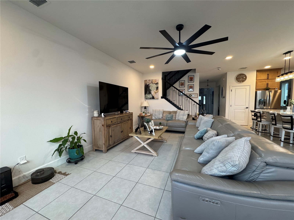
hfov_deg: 102.1
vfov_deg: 85.7
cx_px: 147
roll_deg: -0.6
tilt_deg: -6.7
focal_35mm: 14
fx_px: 119
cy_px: 110
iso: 200
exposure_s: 1/60
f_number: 2.2
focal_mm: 2.22
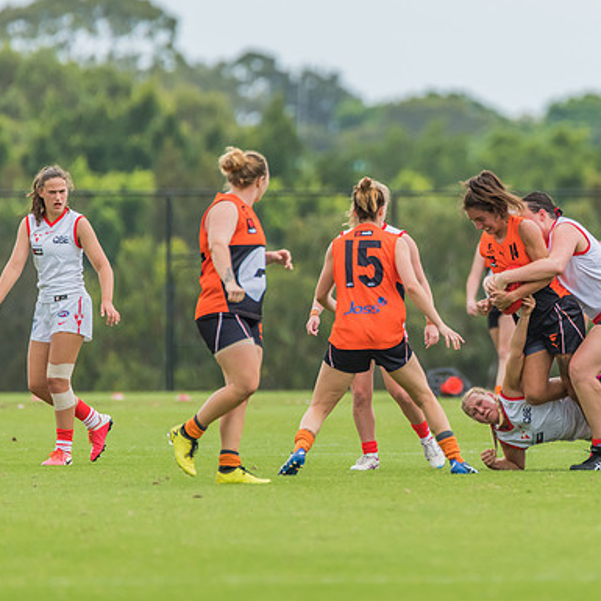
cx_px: 470
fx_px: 18975
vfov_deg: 1.8
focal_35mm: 966
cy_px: 285
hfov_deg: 1.8
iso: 1000
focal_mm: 600
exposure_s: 1/1600
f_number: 7.1
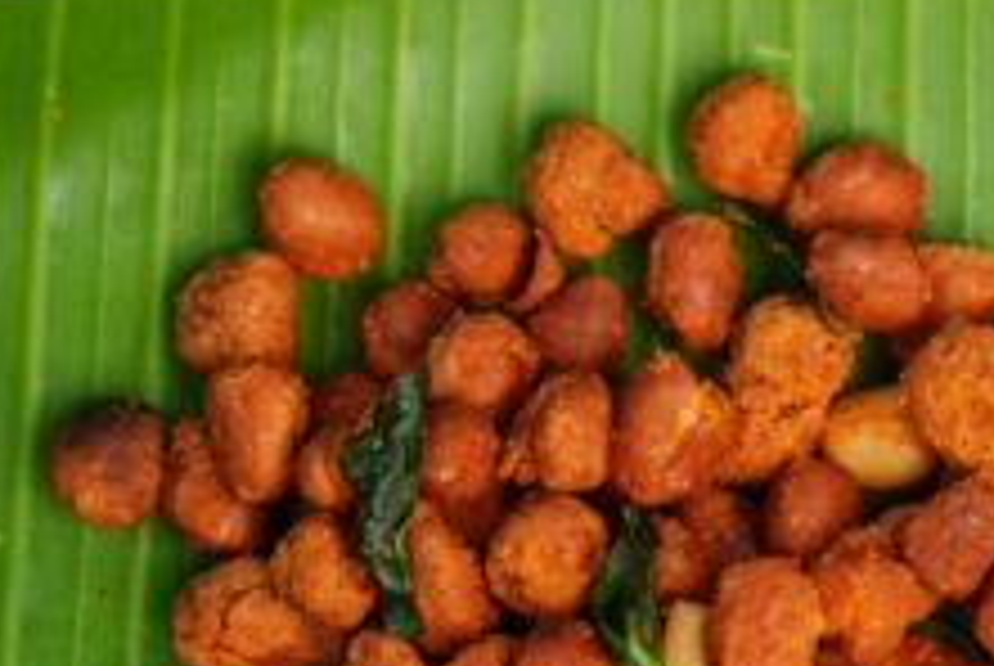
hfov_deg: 8.3
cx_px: 1277
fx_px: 6746
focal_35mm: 244
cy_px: 554
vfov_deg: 5.6
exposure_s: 1/250
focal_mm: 90
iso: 1000
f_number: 3.5
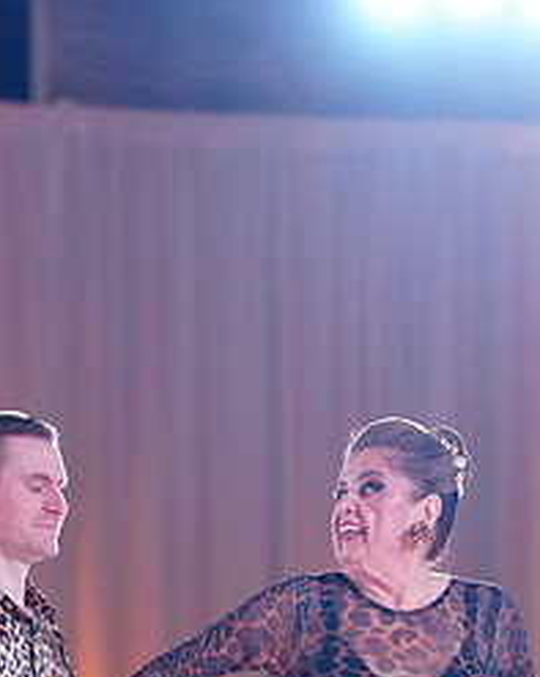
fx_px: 5124
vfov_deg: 7.5
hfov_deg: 6.0
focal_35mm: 256
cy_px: 789
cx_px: 221
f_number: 2.8
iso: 2000
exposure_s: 1/500
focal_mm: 116
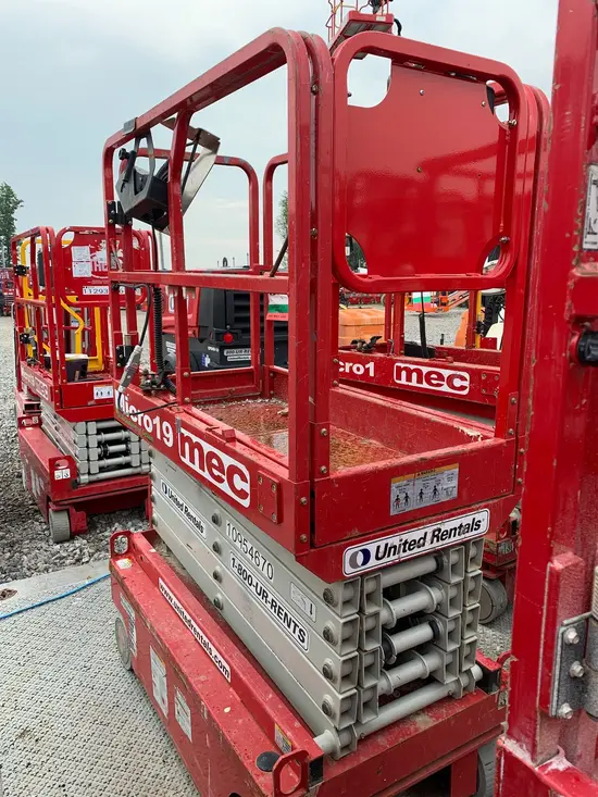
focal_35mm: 26
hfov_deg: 53.1
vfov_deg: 67.3
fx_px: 599
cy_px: 398
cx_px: 299
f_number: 1.8
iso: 25
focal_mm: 4.25
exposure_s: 1/225
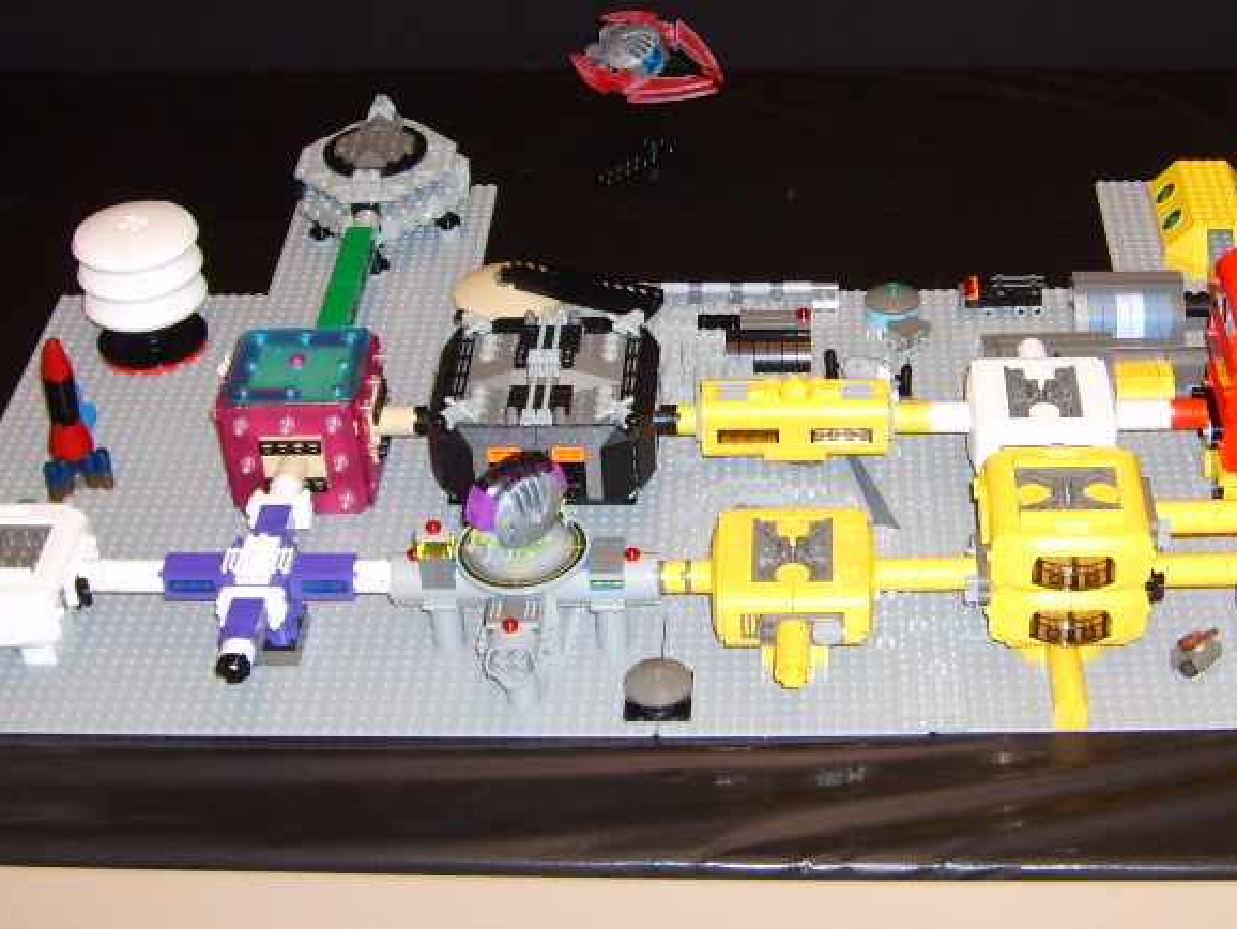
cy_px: 306
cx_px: 815
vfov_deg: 23.6
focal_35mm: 62
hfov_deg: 31.0
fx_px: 2216
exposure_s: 1/30
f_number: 2.8
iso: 100
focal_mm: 5.8
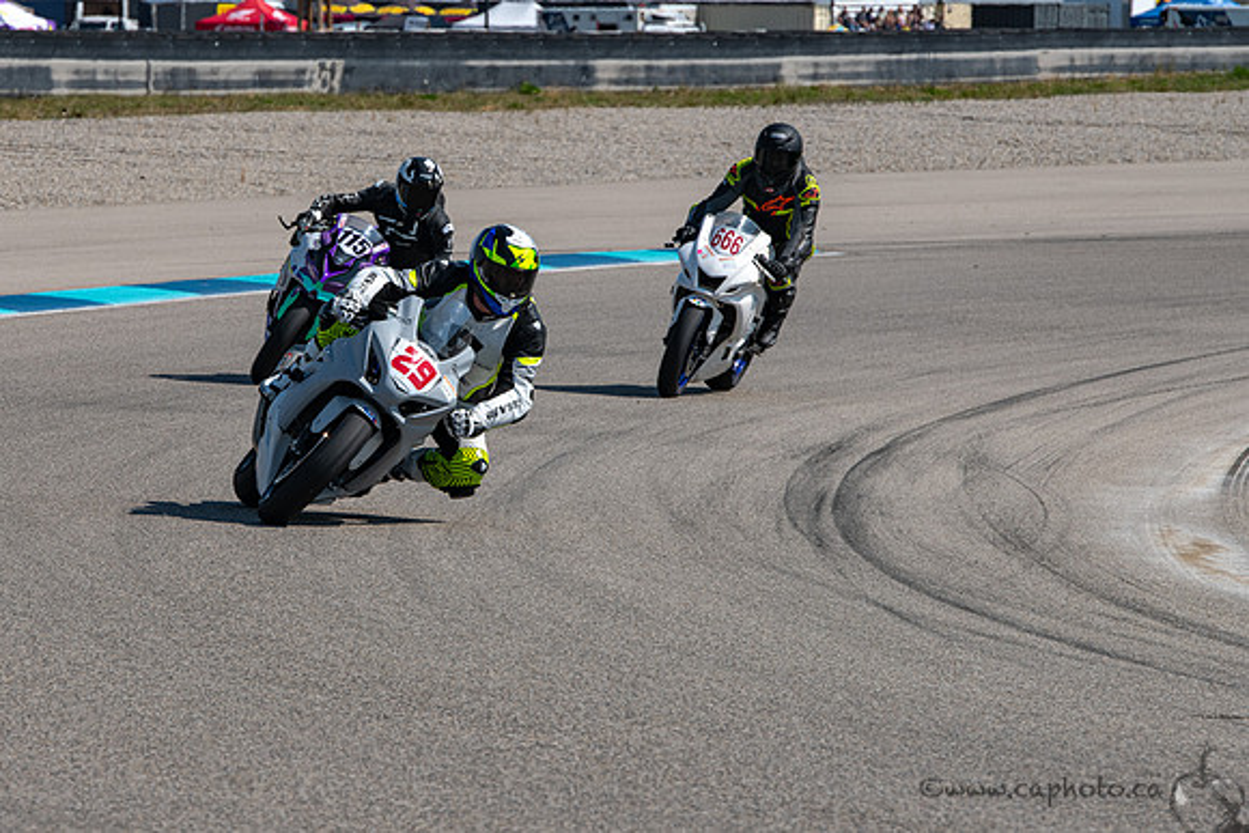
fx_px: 9615
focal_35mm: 277
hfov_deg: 7.4
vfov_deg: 5.0
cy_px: 421
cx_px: 442
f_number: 9
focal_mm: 200
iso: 160
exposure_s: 1/800
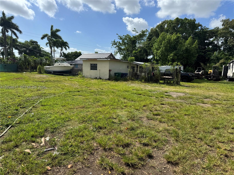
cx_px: 117
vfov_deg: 56.8
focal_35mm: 24
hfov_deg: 71.6
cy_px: 88
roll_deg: -2.0
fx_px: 162
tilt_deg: -6.5
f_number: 1.78
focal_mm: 6.76
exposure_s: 1/6410
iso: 80
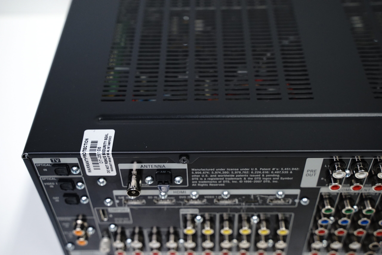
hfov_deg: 42.7
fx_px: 488
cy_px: 128
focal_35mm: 46
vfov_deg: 29.3
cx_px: 191
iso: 1600
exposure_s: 1/250
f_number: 4.5
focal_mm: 46
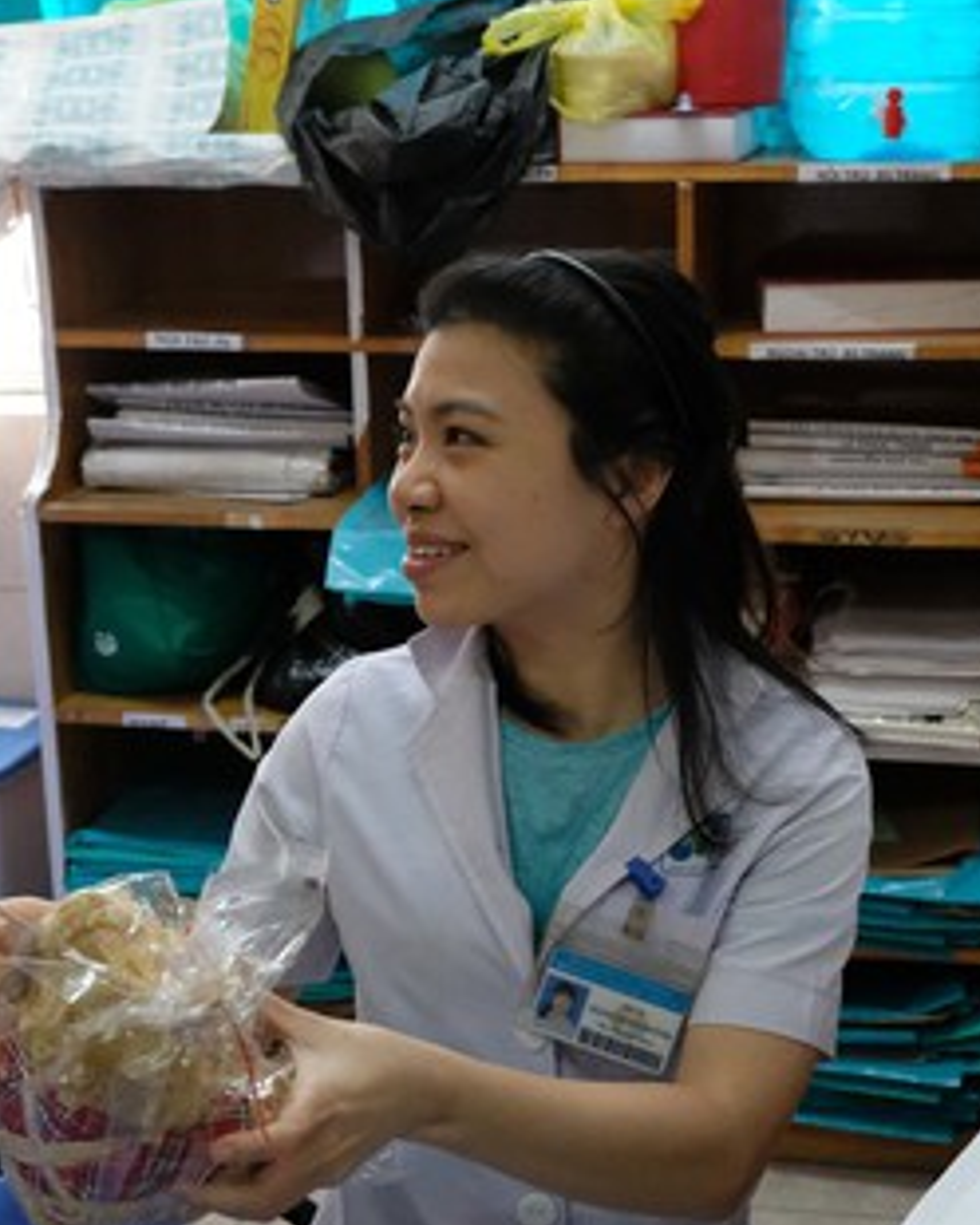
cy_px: 646
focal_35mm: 62
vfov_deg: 30.5
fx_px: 2248
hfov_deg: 24.6
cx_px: 565
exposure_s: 1/450
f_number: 4
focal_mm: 21.4
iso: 10000
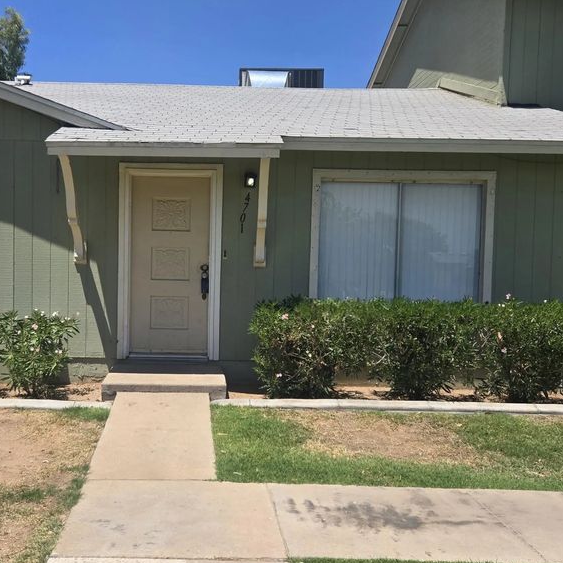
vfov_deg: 44.9
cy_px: 287
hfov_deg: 44.6
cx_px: 217
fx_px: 681
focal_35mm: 37
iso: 25
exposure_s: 1/2204
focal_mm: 5.4
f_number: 1.8
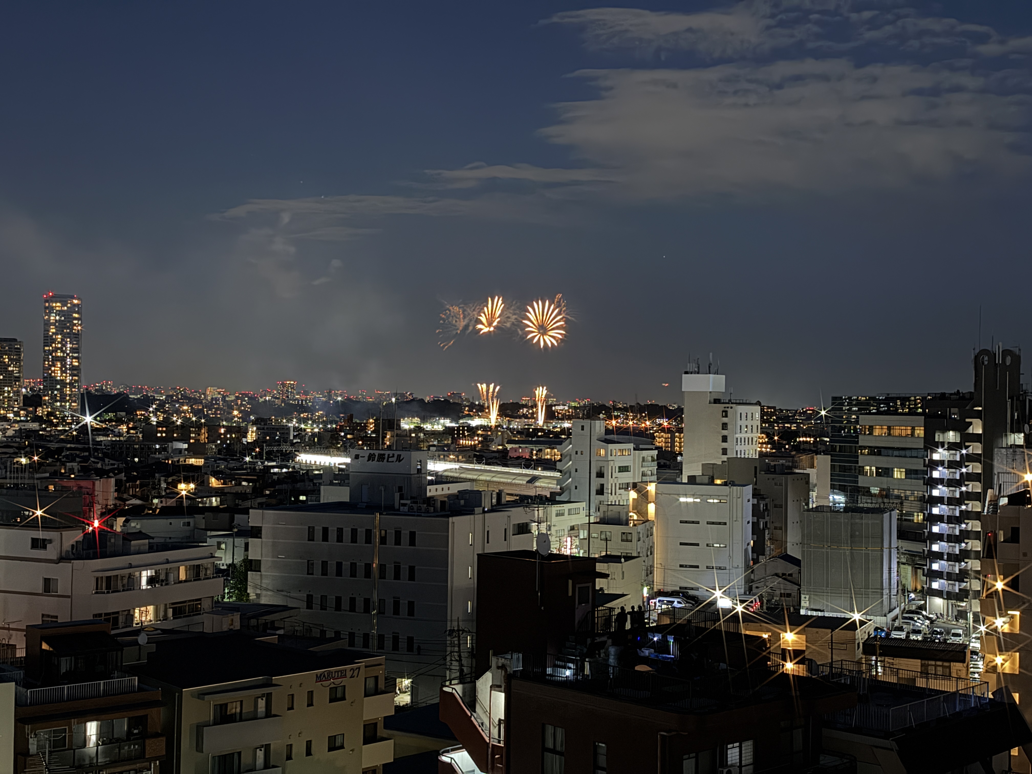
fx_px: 1431
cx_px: 516
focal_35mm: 48
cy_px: 387
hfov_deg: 39.7
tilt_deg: +0.5
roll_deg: -0.8
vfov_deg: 30.3
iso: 800
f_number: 4
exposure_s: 1/2
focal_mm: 6.93
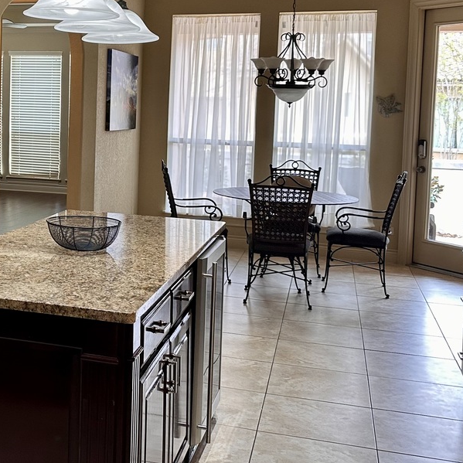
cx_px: 46
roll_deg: -1.9
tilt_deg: -2.4
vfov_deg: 32.9
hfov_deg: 31.8
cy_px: 131
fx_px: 772
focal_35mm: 51
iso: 160
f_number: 1.78
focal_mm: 6.86
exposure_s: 1/120
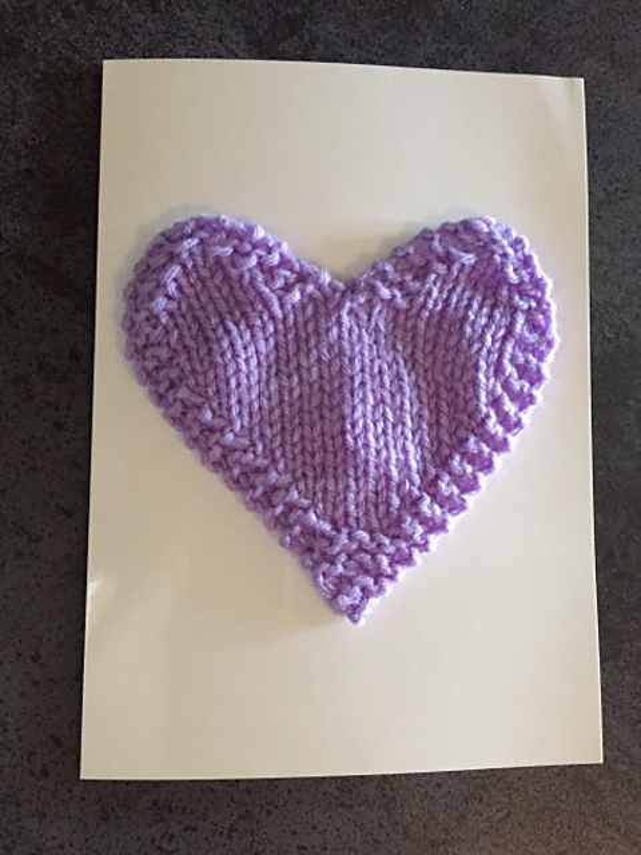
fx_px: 716
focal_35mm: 29
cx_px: 320
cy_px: 428
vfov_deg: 61.7
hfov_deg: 48.2
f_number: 2.2
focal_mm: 4.15
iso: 400
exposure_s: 1/17
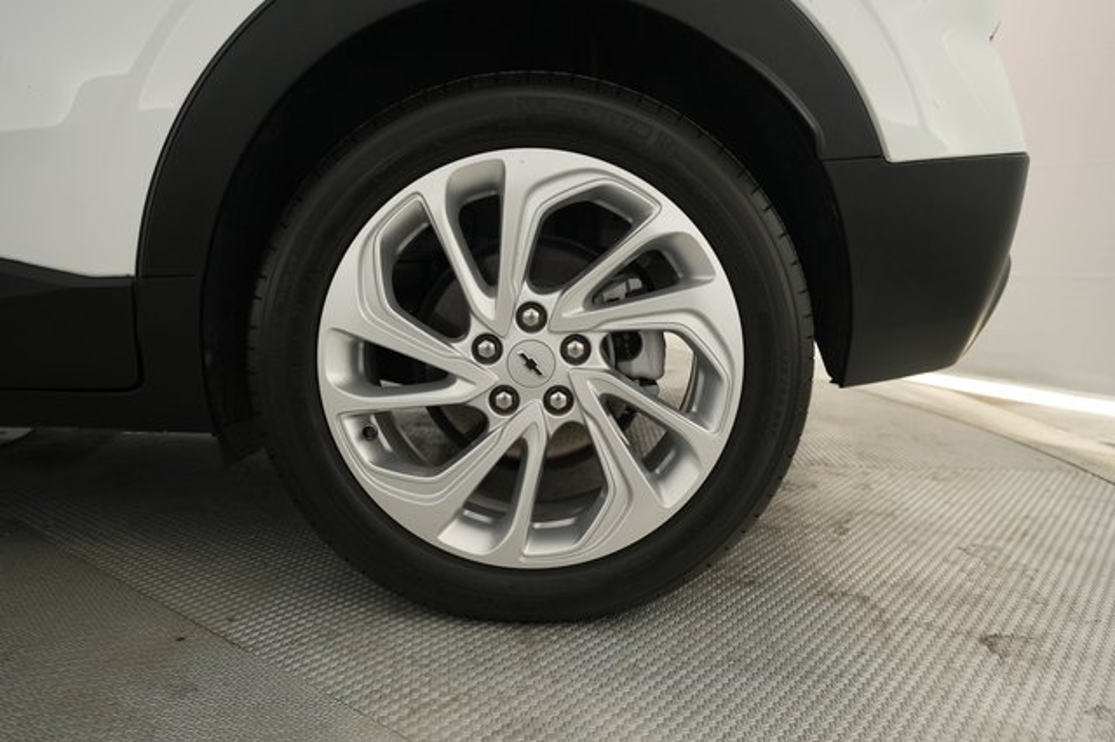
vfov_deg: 49.5
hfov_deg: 69.4
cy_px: 371
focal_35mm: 26
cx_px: 558
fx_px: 805
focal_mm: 26
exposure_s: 1/160
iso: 2000
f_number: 4
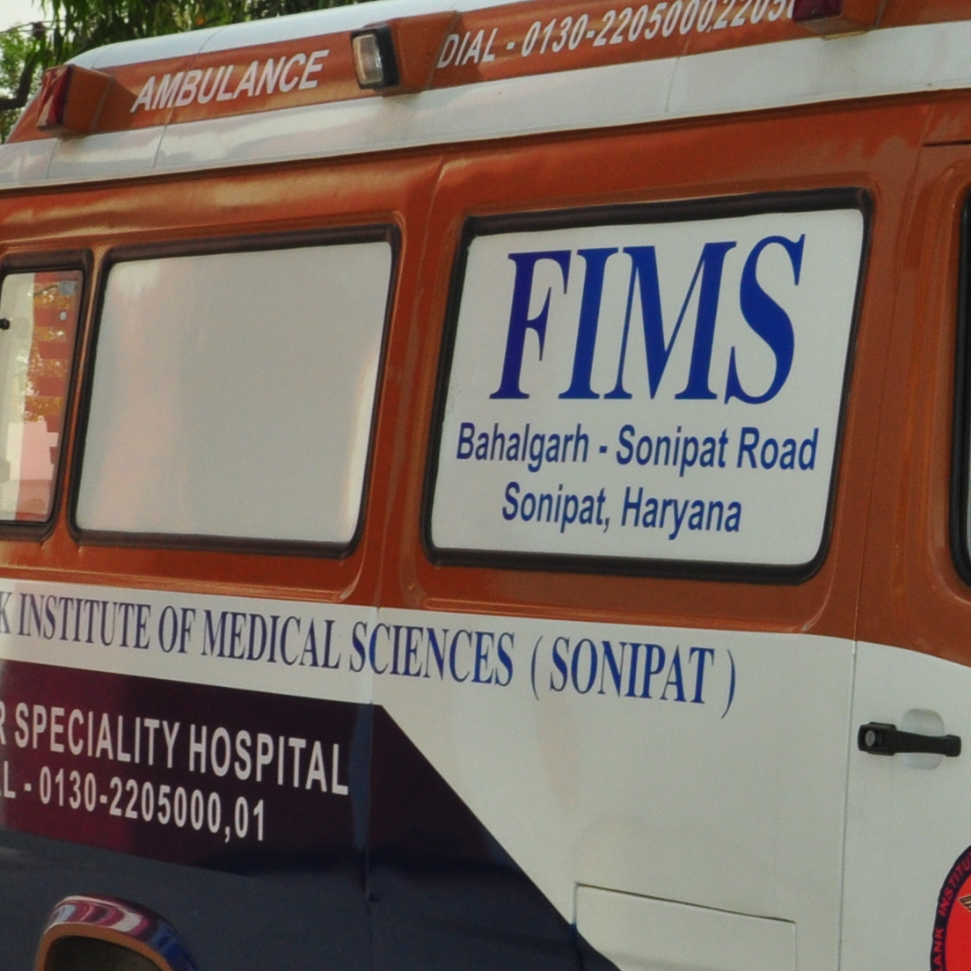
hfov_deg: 13.7
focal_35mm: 124
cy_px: 796
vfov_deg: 14.0
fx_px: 3924
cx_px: 1128
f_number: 14
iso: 400
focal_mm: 25
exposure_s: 1/125
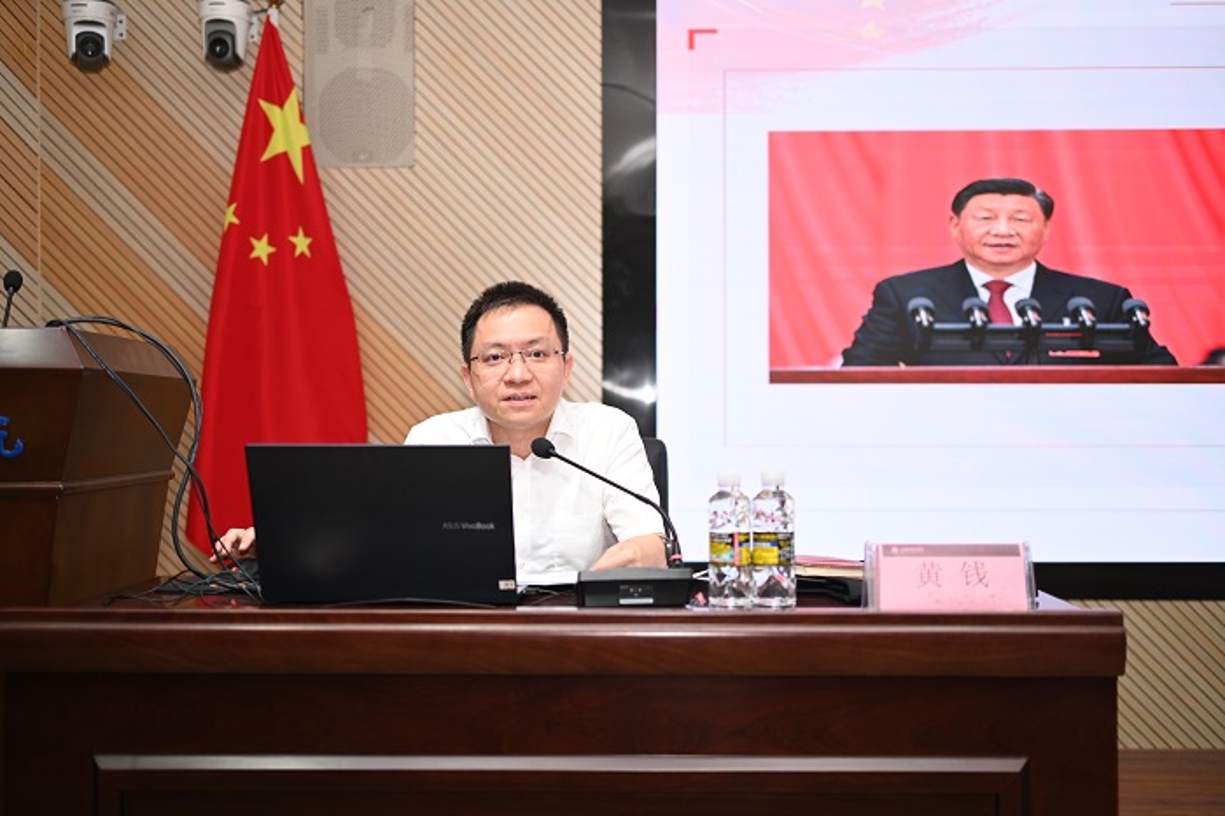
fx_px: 1360
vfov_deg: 33.4
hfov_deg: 48.5
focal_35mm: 40
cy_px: 408
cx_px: 612
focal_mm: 40
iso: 140
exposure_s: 1/125
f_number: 2
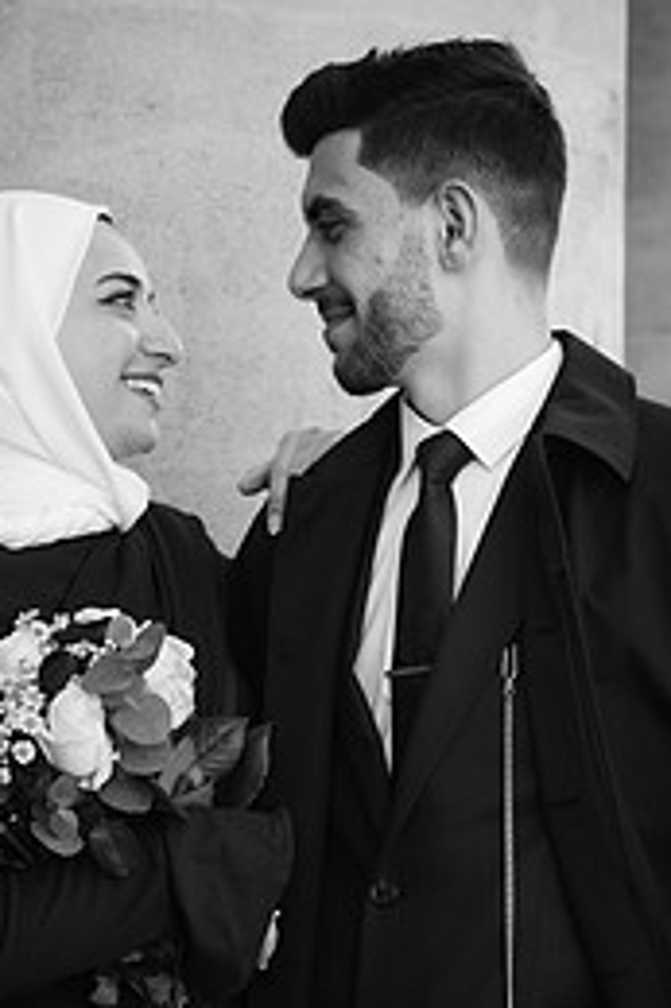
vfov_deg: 19.5
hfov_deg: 13.1
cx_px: 275
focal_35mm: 104
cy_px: 744
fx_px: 2911
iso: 200
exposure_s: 1/640
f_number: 2.8
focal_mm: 40
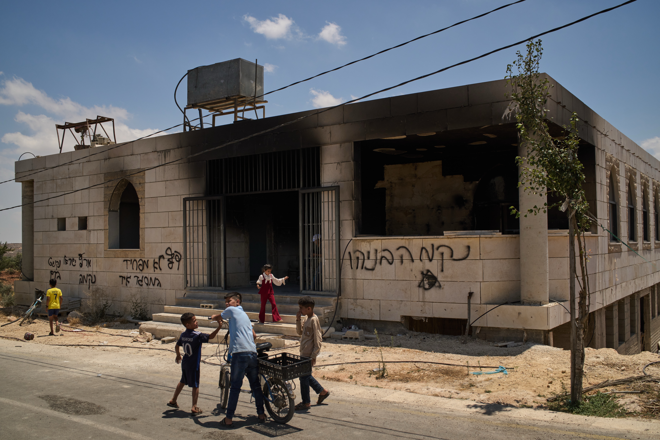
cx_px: 330
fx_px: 642
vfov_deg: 37.9
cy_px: 220
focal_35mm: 35
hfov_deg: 54.4
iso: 500
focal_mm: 35
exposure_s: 1/2500
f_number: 6.3
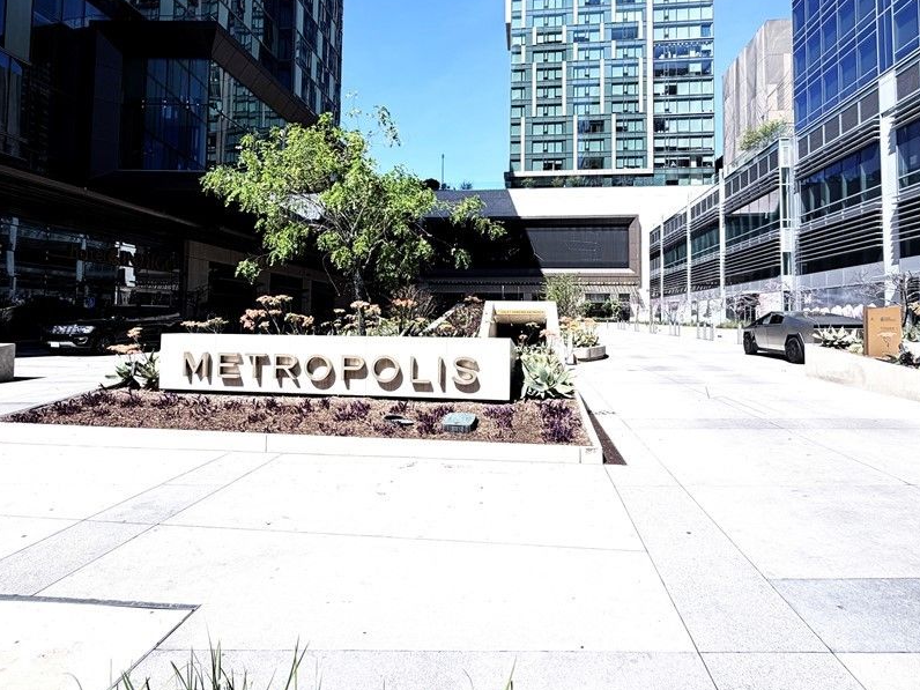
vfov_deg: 71.3
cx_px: 474
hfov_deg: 87.7
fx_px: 478
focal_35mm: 18
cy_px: 298
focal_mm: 2.22
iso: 20
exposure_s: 1/970
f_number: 2.2
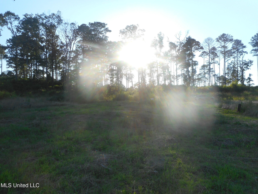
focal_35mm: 25
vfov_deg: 54.9
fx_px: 186
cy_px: 97
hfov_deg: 69.4
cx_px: 129
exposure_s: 1/400
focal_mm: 4.5
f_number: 3.7
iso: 80
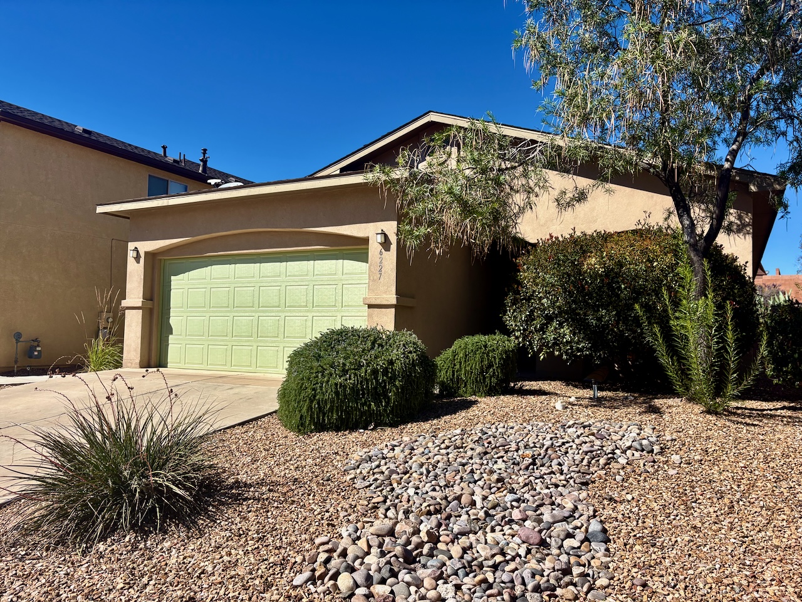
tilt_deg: +3.1
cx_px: 401
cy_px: 301
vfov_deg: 53.1
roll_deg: -0.8
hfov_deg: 67.3
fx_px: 602
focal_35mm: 26
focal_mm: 5.96
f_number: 1.6
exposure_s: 1/3448
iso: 50
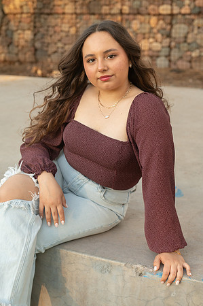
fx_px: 475
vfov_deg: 35.7
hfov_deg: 24.1
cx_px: 102
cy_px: 153
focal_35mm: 56
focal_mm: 56
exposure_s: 1/250
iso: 640
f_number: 4.5
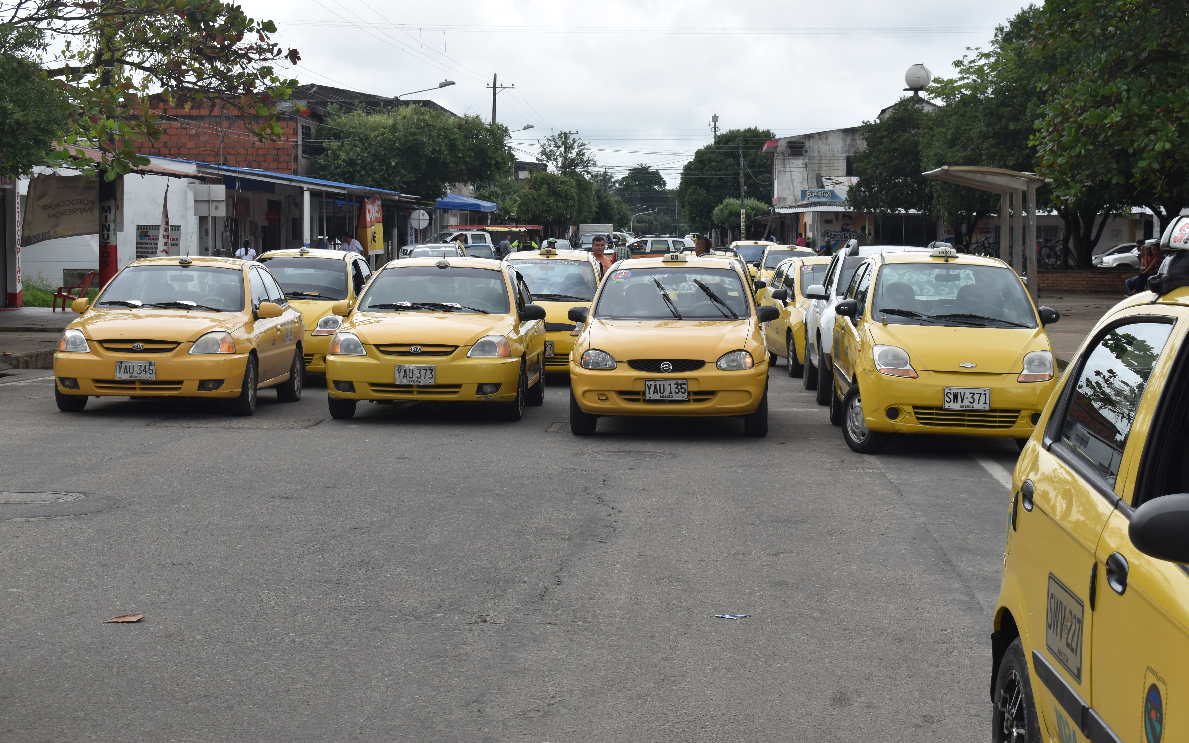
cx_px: 602
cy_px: 348
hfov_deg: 33.0
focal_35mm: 62
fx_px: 2009
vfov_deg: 21.0
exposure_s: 1/320
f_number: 9
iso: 200
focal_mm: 40
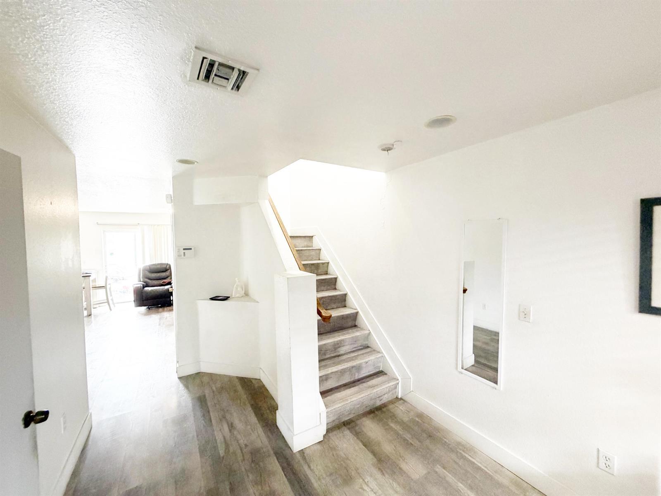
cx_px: 330
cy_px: 248
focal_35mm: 14
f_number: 2.2
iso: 320
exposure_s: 1/60
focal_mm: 2.22
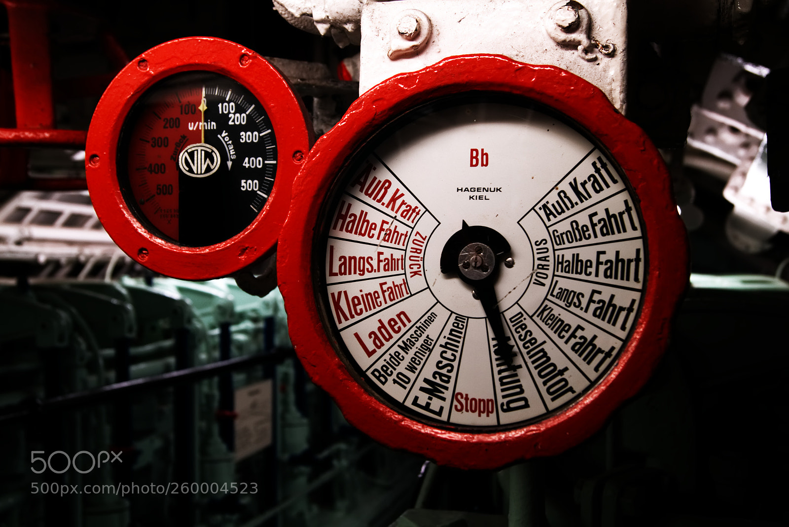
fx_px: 921
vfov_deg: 31.9
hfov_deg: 46.4
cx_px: 394
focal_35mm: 42
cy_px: 264
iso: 200
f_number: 5.6
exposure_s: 1/20
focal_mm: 28
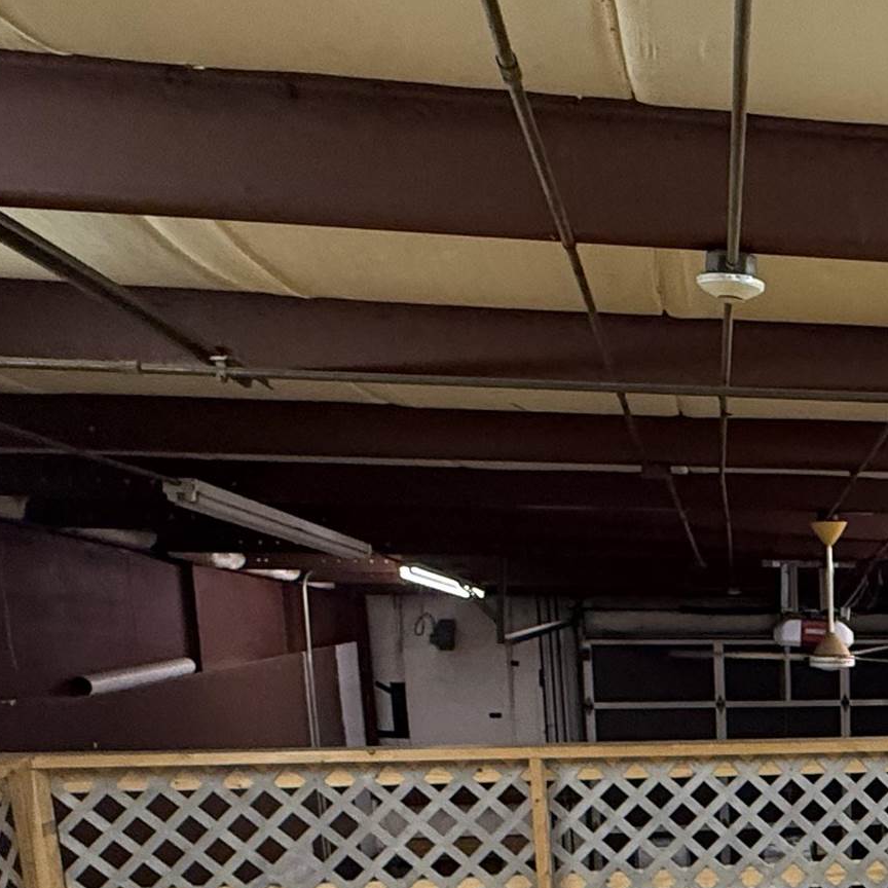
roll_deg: -0.8
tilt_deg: -12.2
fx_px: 1277
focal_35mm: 44
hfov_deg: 32.7
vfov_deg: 35.5
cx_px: 1022
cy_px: 838
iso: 320
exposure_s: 1/60
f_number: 2.2
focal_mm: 2.22
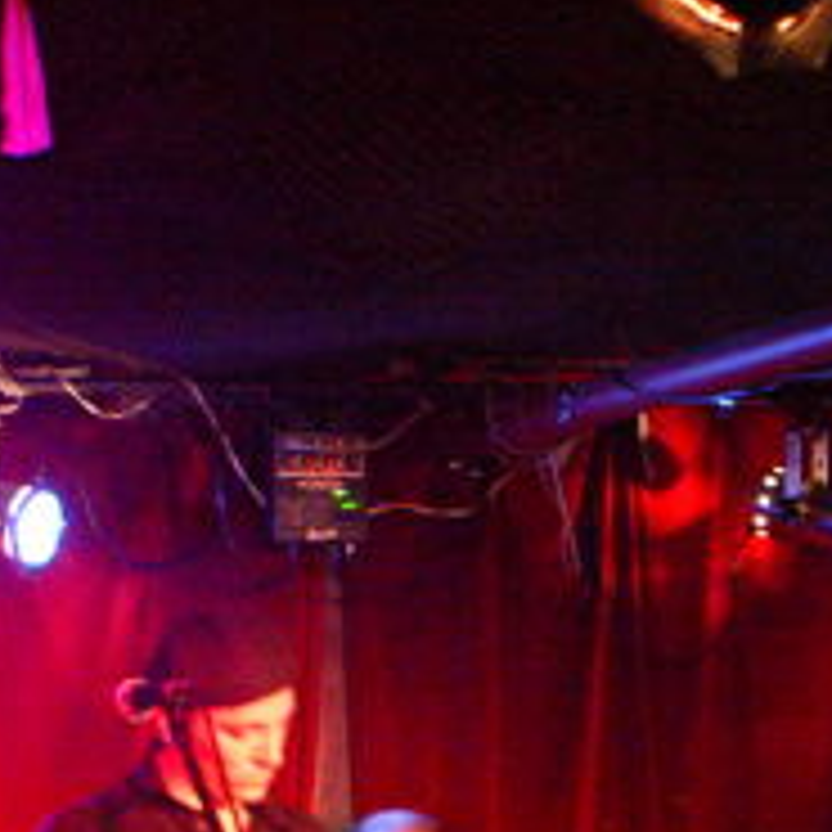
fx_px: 3889
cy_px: 929
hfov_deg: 12.0
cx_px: 987
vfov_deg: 12.0
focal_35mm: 143
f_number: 4.5
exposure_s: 1/4
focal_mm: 26
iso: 3200
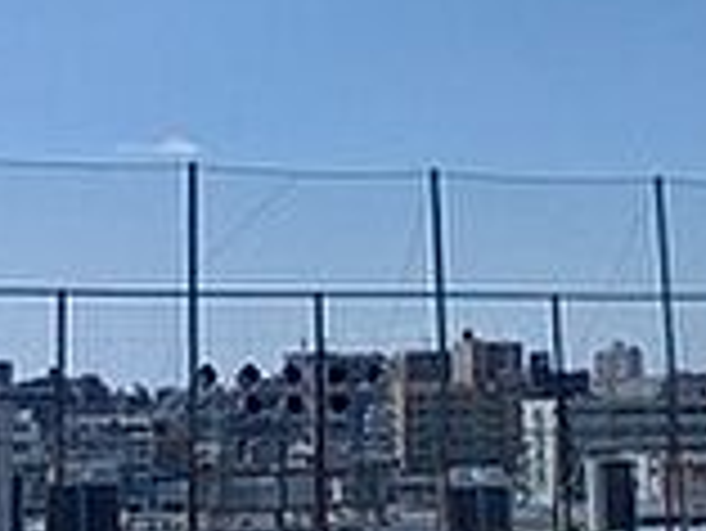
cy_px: 194
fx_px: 1082
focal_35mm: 53
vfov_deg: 27.5
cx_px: 261
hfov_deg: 35.9
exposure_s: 1/2924
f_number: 2.2
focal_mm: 1.42
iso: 40
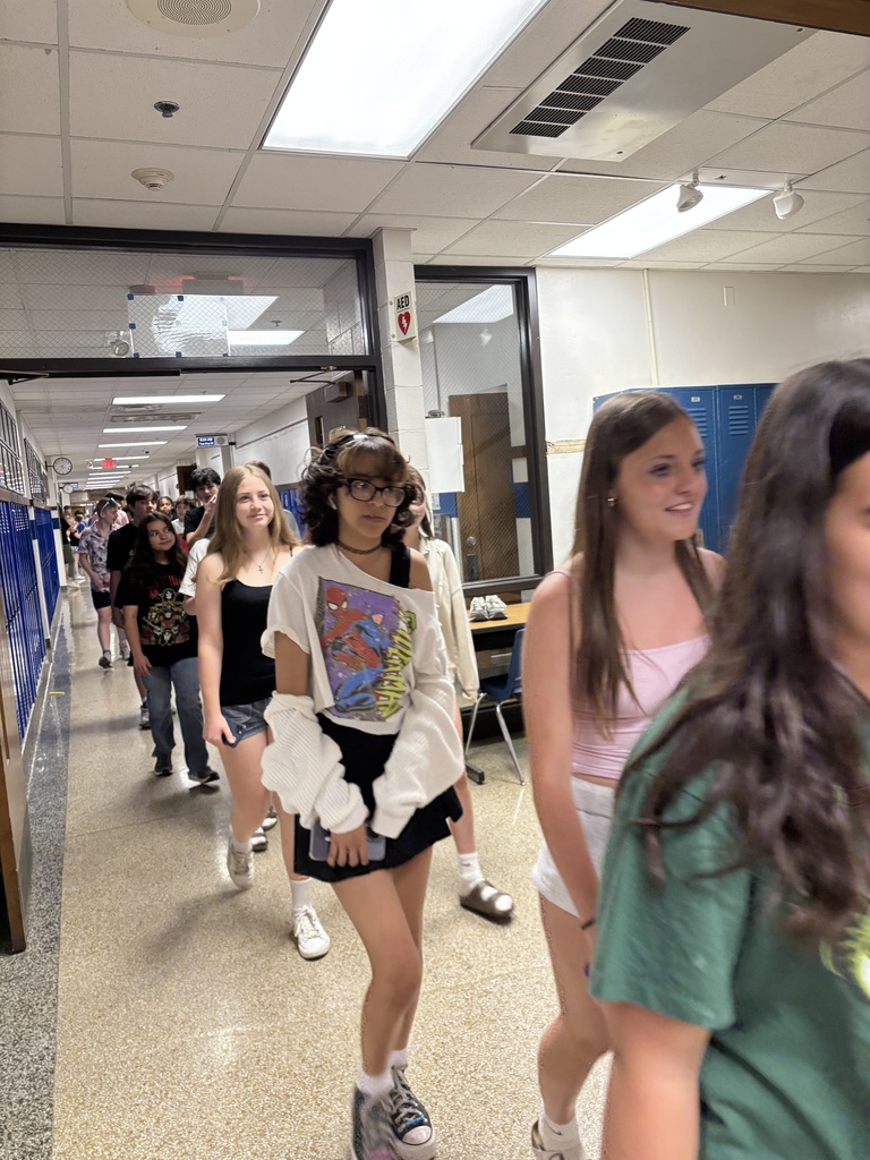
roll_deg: +4.0
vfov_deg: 67.3
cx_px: 435
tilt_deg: -5.1
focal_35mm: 26
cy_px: 580
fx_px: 871
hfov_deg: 53.1
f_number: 1.6
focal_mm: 5.96
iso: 250
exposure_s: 1/60
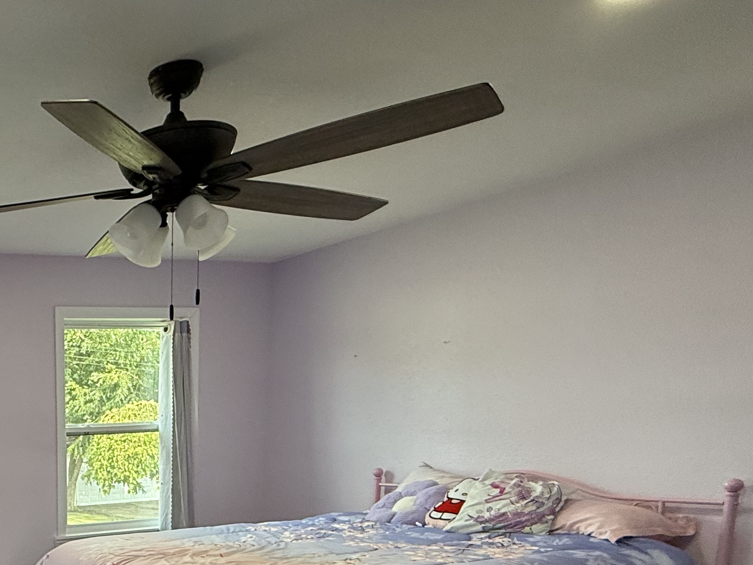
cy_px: 561
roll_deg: +2.2
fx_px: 761
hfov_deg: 41.8
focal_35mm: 35
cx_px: -75
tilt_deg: -9.1
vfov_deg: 36.7
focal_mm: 2.22
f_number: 2.2
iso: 160
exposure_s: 1/120
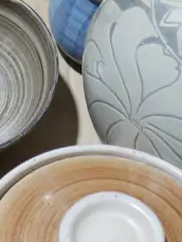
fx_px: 875
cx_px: -25
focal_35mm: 125
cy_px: 94
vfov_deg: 15.7
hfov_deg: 11.7
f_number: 3.5
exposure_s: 1/60
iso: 200
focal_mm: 14
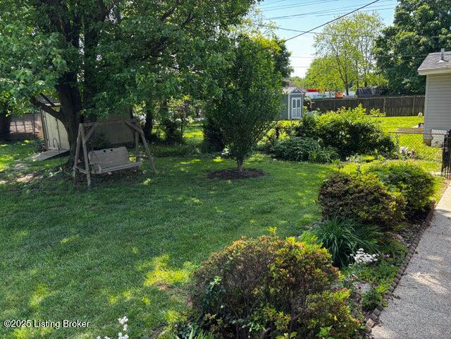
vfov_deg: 53.1
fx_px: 339
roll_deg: +2.8
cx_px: 226
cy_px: 170
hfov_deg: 67.3
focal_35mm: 26
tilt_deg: -12.2
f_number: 1.6
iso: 50
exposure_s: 1/307
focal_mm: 5.96
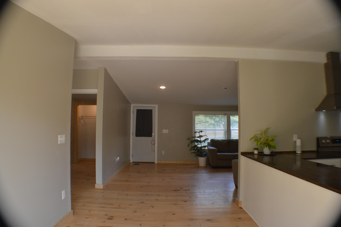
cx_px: 170
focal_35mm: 27
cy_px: 114
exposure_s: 1/125
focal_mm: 18
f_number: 5.6
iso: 400
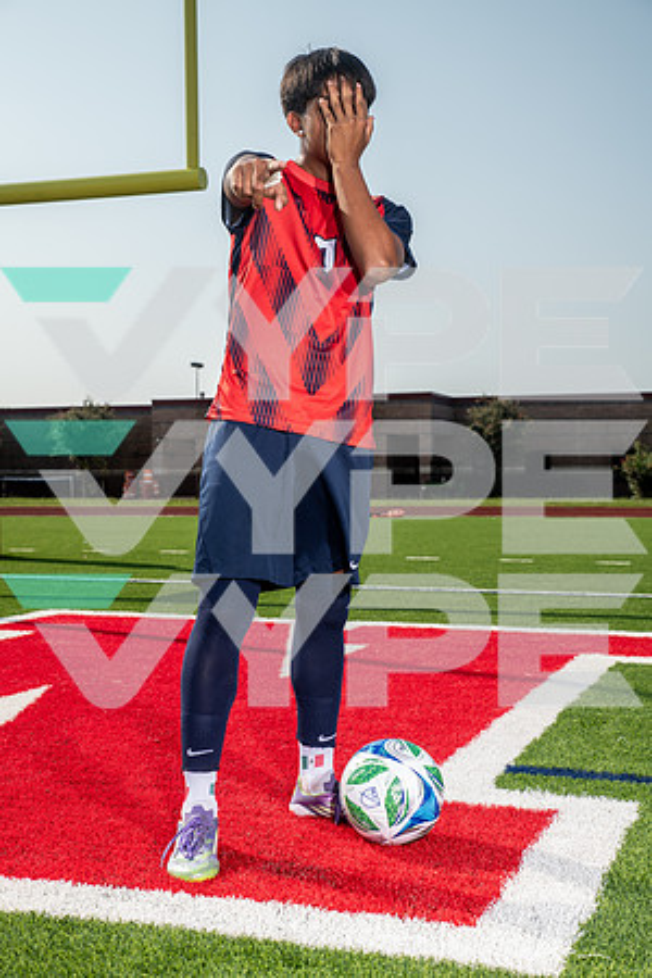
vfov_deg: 41.1
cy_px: 489
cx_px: 326
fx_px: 1304
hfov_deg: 28.1
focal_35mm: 48
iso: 100
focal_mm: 48
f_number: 6.3
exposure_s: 1/400
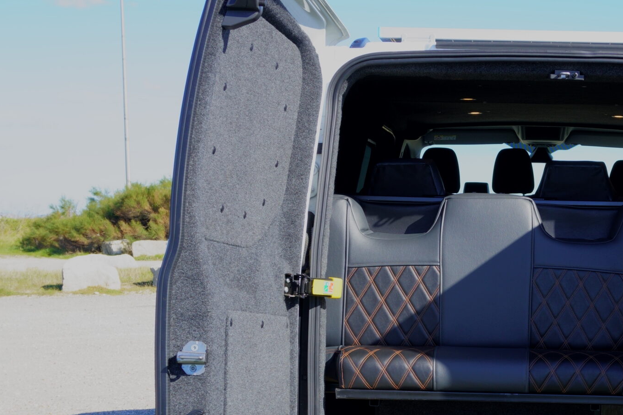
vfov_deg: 19.1
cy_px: 312
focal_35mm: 71
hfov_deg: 27.6
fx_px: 1228
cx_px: 543
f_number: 8
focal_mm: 25
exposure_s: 1/100
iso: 100
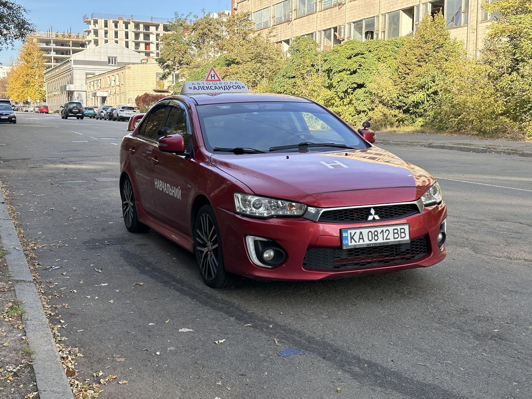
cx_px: 266
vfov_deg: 30.3
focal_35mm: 48
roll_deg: -0.2
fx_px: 738
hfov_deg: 39.7
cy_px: 200
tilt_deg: -4.9
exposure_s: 1/1030
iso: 64
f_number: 1.78
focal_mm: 6.86
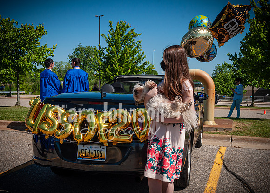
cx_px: 127
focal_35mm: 46
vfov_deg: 30.8
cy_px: 104
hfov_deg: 42.2
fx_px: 350
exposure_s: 1/400
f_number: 10
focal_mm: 24
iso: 200
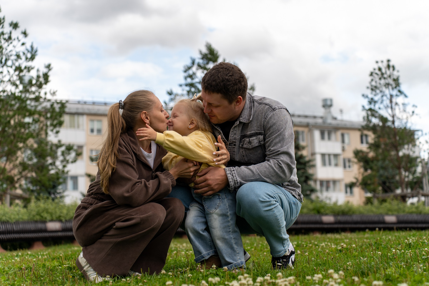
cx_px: 214
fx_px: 679
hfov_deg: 35.1
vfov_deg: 23.8
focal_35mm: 57
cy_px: 143
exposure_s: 1/250
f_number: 3.2
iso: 100
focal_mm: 57
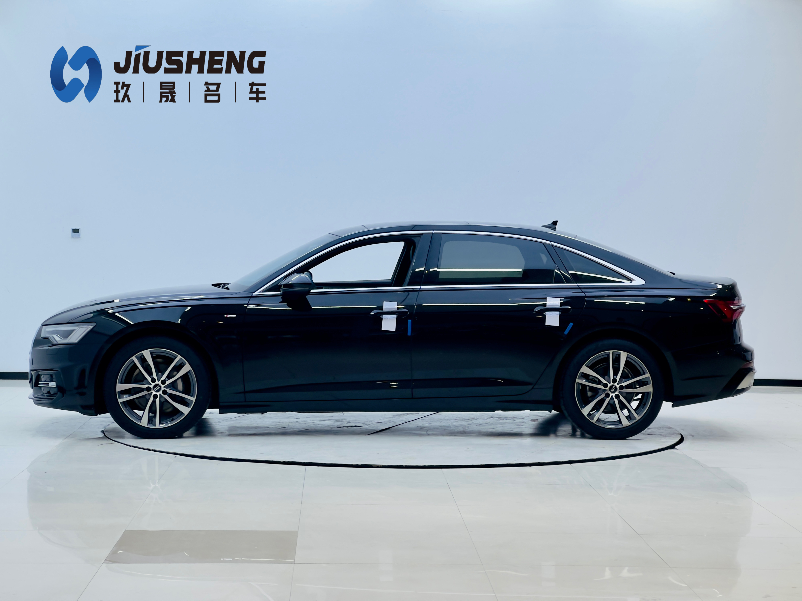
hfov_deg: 25.0
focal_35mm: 78
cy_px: 298
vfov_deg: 18.9
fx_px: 1807
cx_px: 401
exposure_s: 1/138
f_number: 2.8
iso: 32
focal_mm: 9
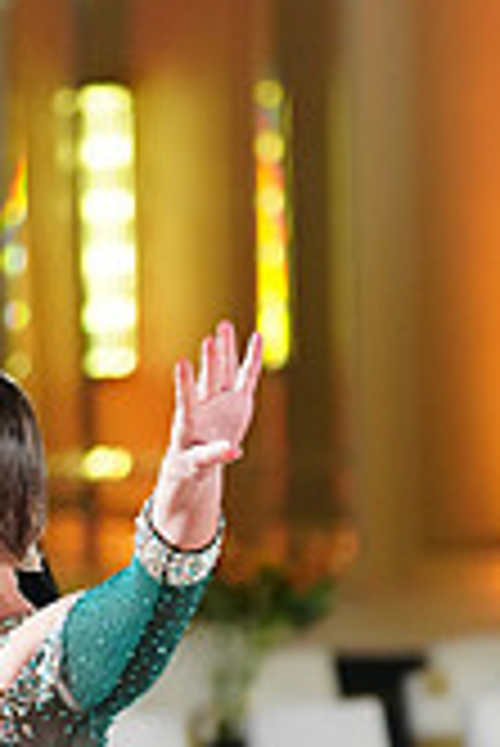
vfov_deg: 5.7
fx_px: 7401
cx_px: 34
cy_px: 1062
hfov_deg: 3.9
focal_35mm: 356
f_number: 2.8
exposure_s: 1/320
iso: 3200
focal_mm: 102
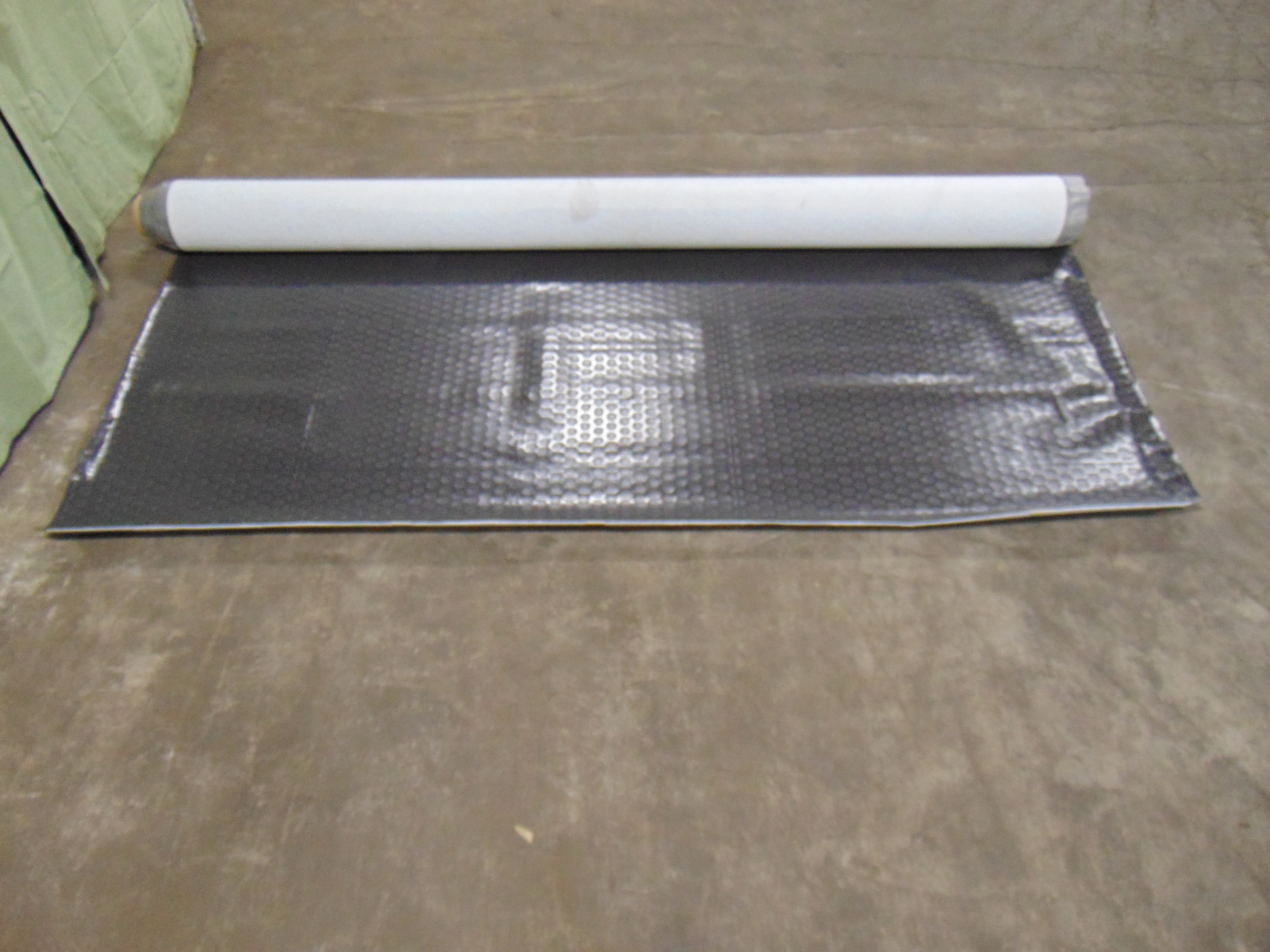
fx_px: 917
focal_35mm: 25
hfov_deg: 69.4
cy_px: 476
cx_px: 635
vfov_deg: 54.9
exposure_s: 1/25
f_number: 3
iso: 400
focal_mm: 4.5
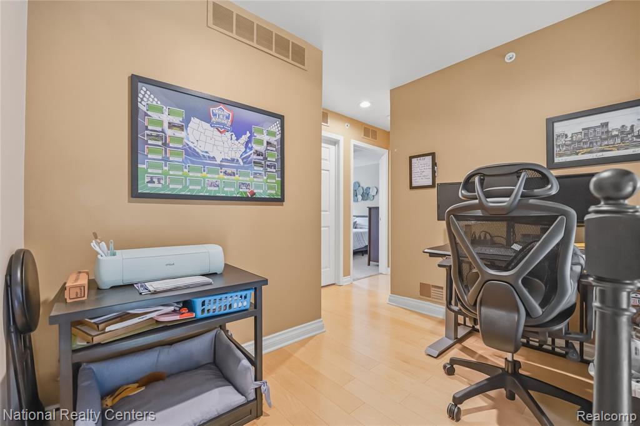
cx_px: 320
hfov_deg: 104.3
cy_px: 213
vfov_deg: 81.2
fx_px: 249
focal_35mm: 14
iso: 1600
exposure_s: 1/60
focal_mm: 14
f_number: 4
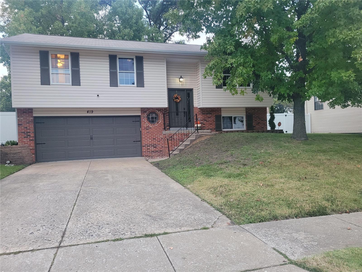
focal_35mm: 26
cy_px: 136
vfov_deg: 53.1
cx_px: 181
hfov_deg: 67.3
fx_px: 272
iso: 320
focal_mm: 5.4
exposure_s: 1/120
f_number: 1.8
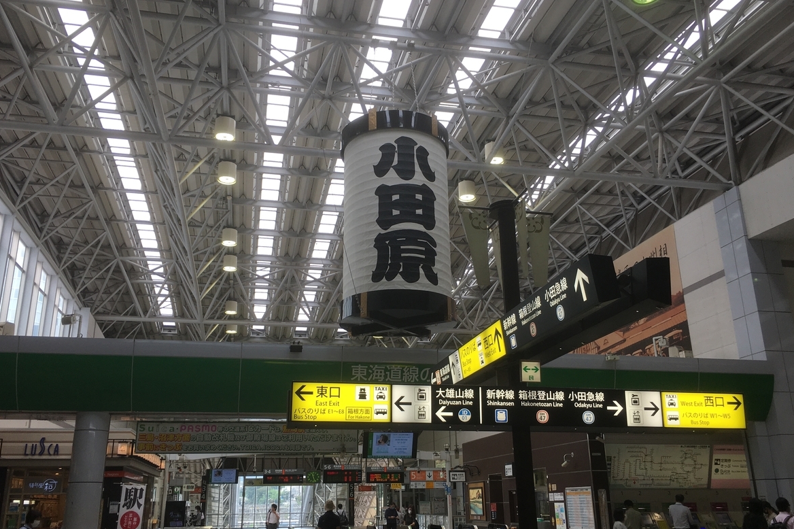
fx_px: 683
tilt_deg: +19.1
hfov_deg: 60.3
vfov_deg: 42.3
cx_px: 390
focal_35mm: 31
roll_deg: +1.2
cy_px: 281
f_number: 2.2
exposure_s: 1/208
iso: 25
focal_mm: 4.15
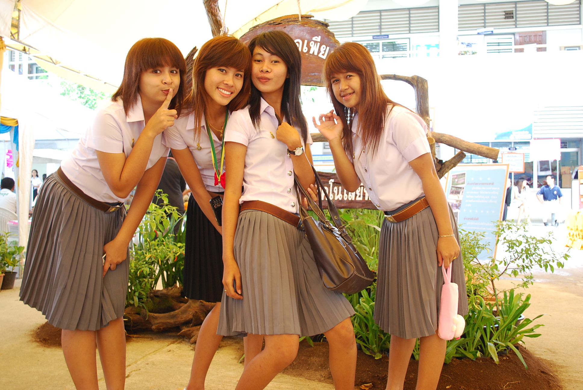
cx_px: 292
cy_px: 195
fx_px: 584
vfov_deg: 37.0
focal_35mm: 36
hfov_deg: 53.1
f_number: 4.2
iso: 400
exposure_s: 1/50
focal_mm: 24
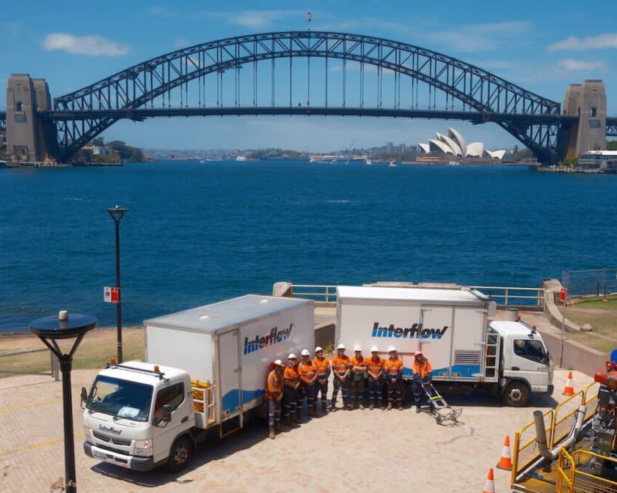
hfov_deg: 45.8
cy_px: 247
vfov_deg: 37.3
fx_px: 731
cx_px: 320
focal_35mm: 40
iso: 125
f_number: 5.6
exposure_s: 1/800
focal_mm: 23
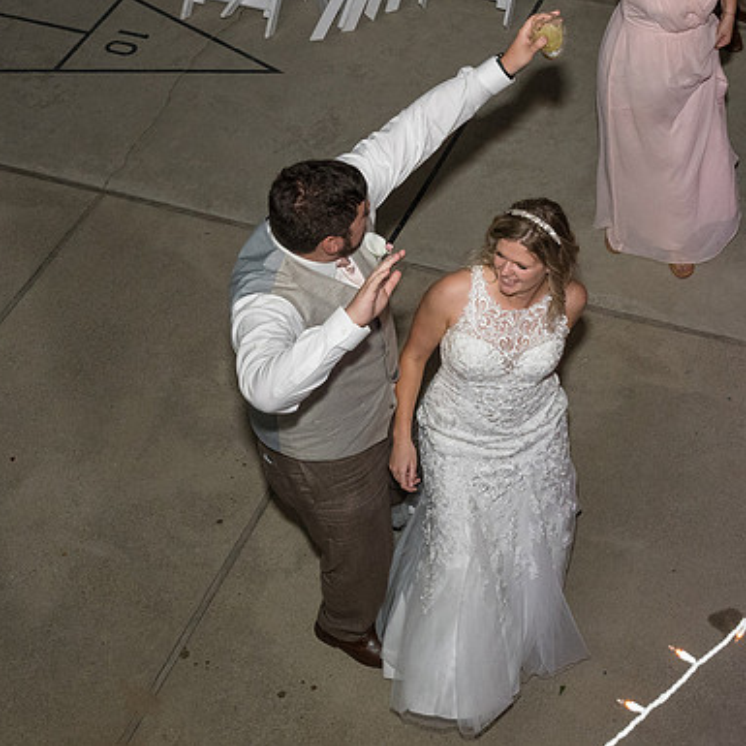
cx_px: 546
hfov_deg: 27.0
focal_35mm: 63
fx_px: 1536
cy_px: 303
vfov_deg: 27.2
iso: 2000
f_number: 7.1
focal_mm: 26
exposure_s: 1/80
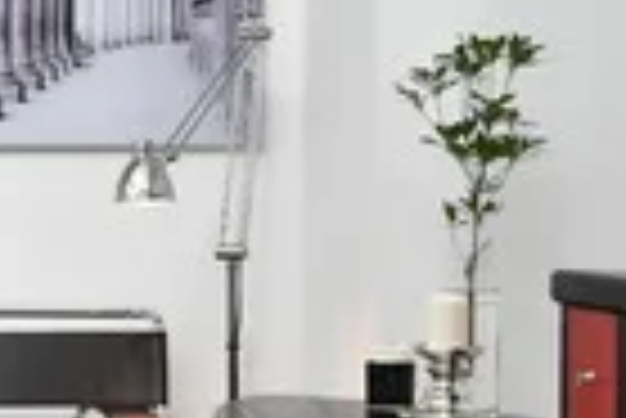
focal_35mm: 119
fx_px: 2071
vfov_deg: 11.5
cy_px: 229
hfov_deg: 16.4
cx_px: -135
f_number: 6.3
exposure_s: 1/60
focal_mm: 22
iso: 1600
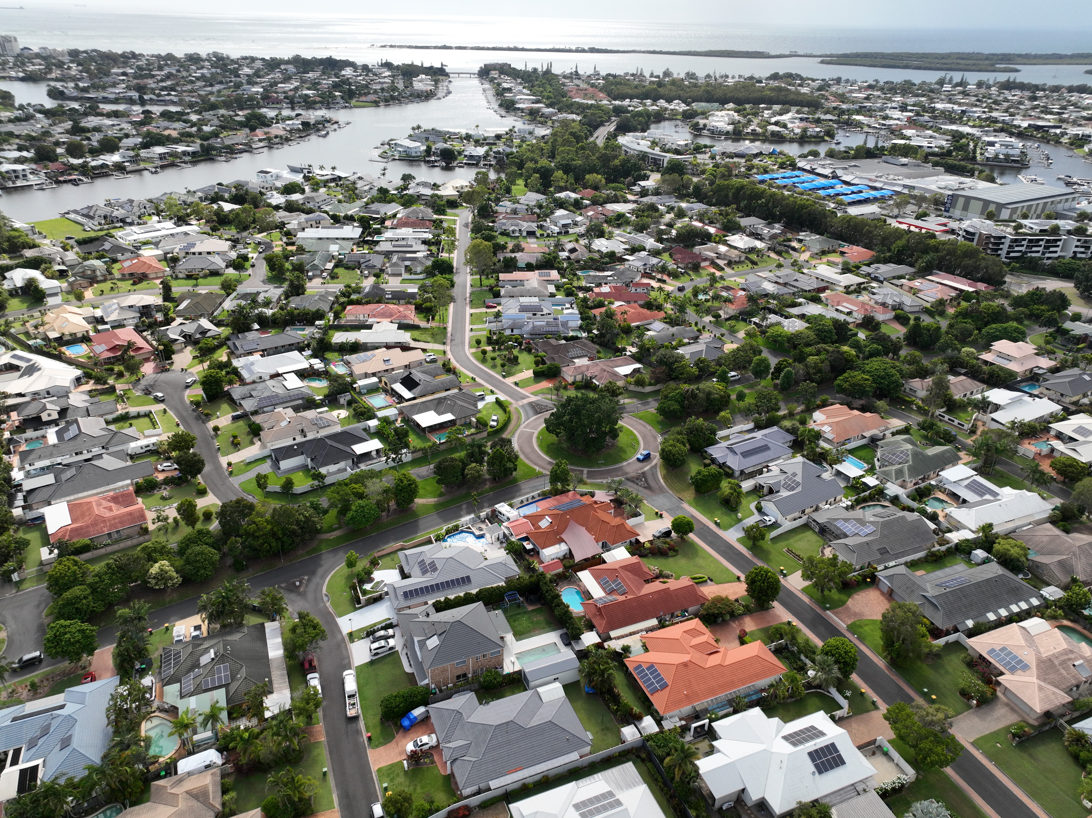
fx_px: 757
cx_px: 546
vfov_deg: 56.8
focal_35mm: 24
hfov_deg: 71.6
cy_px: 409
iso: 140
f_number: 2.8
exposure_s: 1/200
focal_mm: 12.29
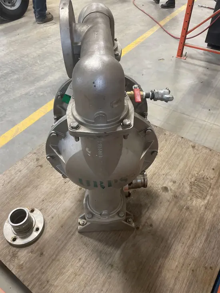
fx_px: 220
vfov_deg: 67.3
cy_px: 146
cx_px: 110
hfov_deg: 53.1
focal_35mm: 26
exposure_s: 1/60
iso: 160
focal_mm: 4.2
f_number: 1.6
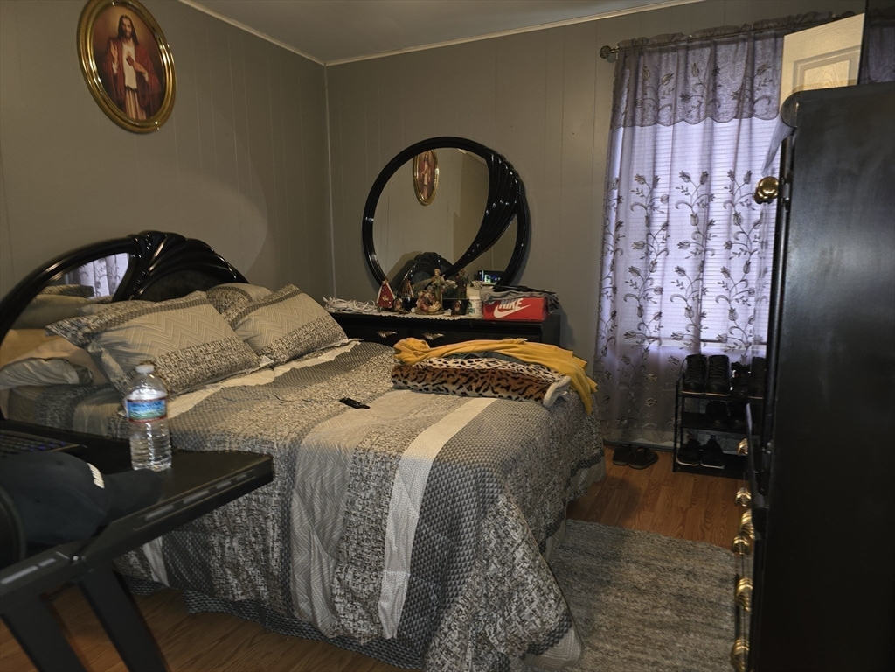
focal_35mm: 23
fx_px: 595
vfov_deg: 58.9
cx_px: 448
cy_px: 336
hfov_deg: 73.9
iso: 125
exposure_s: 1/15
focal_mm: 6.3
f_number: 1.7
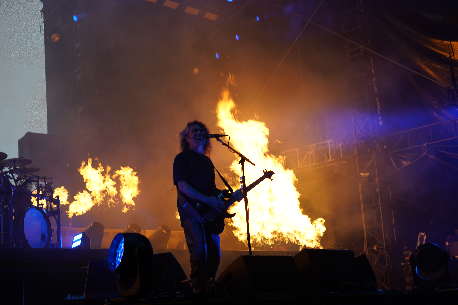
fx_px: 738
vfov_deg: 23.4
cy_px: 152
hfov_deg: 34.5
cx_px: 229
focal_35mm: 58
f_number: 5
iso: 100
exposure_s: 1/100
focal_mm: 58
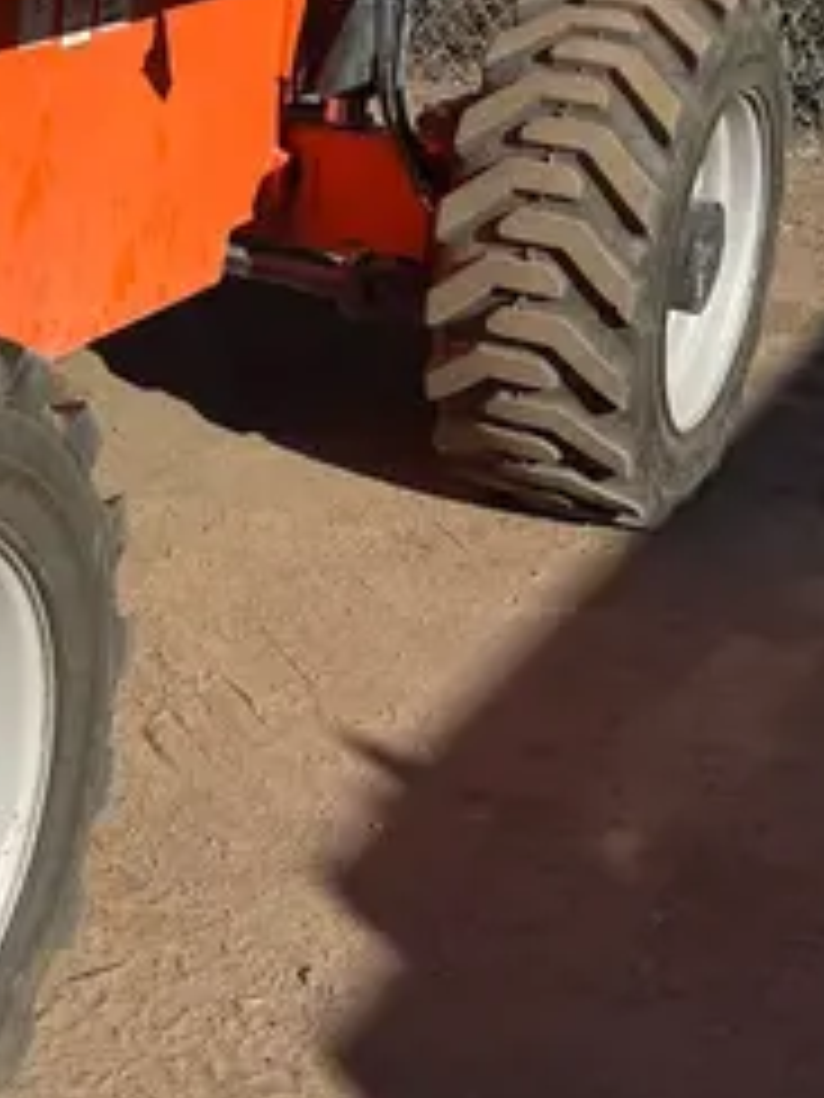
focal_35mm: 78
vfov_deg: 24.2
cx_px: -59
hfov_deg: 18.3
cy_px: 61
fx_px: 2476
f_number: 1.6
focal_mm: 5.1
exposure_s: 1/4854
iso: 50
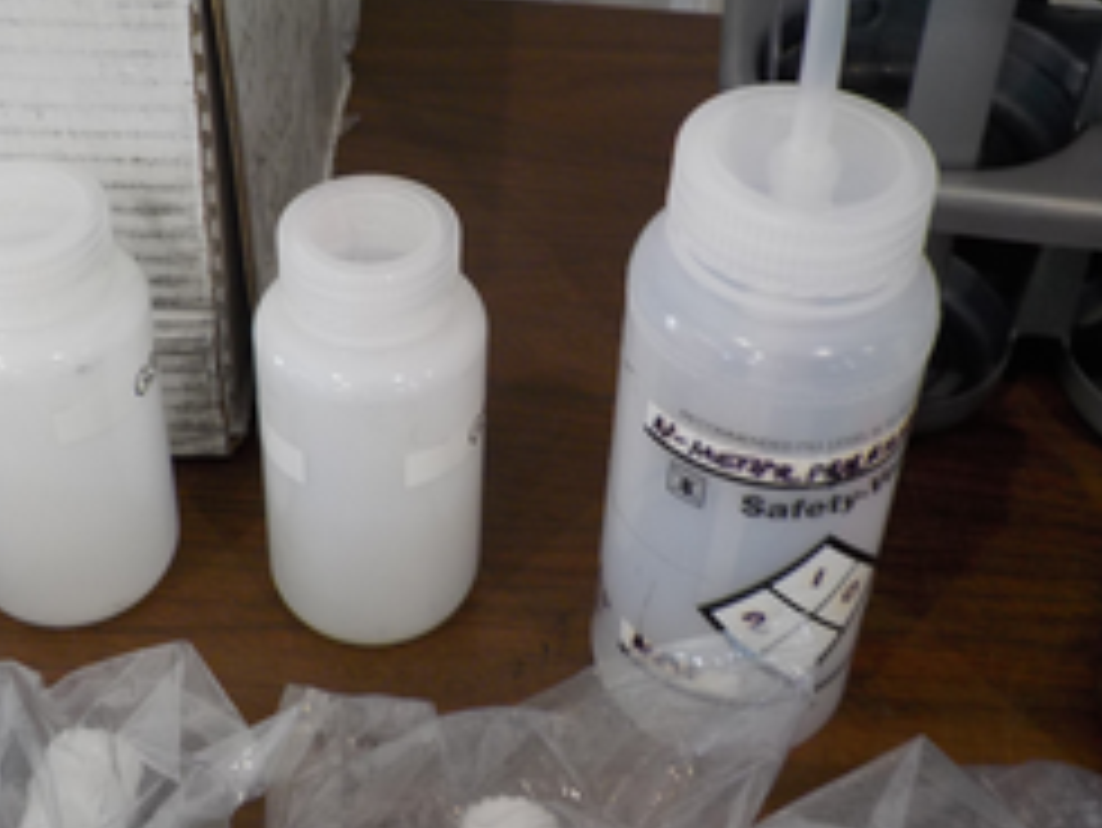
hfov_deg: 38.8
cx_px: 472
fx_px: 1561
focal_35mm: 49
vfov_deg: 29.3
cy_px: 216
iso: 125
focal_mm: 4.1
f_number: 3.3
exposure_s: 1/40
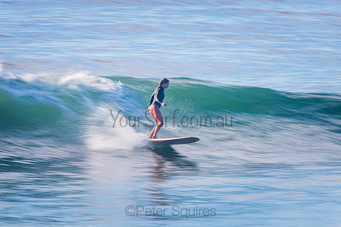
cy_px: 114
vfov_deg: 2.8
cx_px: 170
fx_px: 4737
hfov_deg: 4.1
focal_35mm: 500
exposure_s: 1/20
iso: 31
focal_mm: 500
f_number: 10
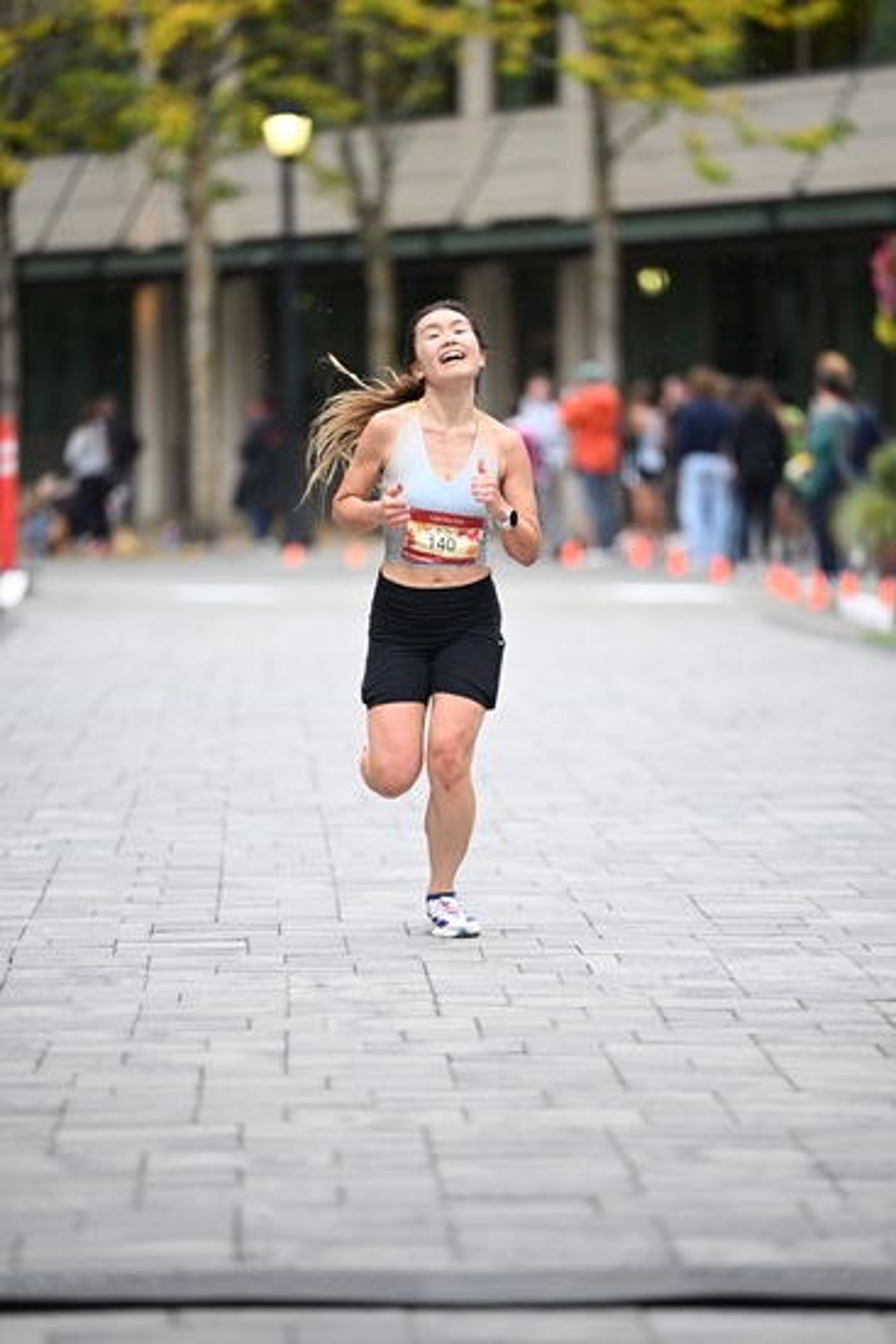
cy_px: 672
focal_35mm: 200
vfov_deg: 10.3
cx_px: 448
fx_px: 7461
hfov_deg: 6.9
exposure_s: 1/1250
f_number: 2.8
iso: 1250
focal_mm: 200
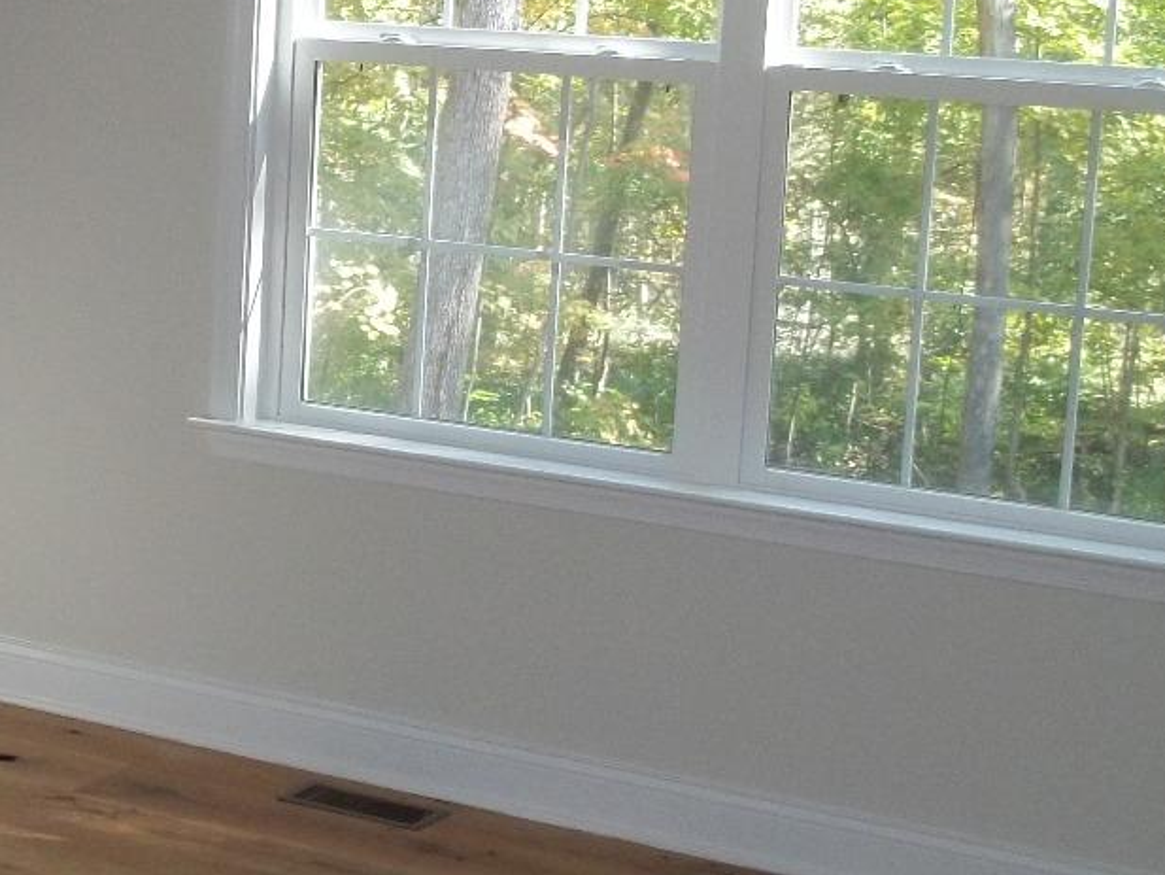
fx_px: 2592
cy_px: 325
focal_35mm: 77
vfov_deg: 19.1
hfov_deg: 24.6
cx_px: 106
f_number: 3.3
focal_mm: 5.9
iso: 160
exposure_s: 1/40
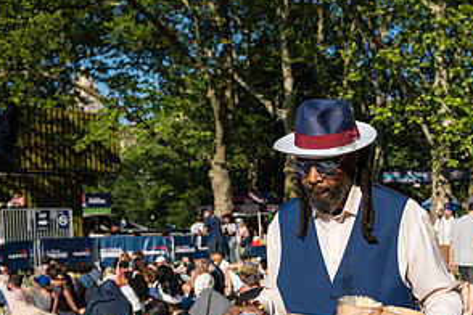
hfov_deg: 34.2
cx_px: 363
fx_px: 749
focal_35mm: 57
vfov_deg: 23.2
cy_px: 276
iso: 200
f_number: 3.2
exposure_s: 1/2000
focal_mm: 24
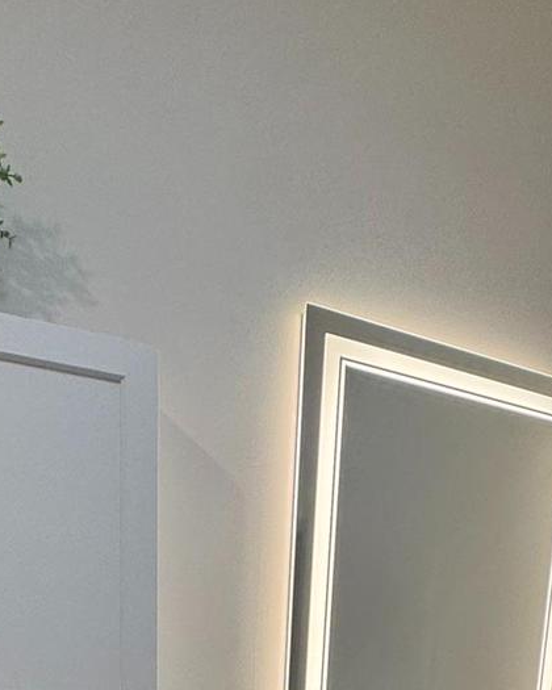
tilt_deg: -11.8
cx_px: 361
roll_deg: -3.6
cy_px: 816
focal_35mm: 40
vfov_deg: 36.2
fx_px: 817
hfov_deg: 37.0
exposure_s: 1/120
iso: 160
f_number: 2.2
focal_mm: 2.22
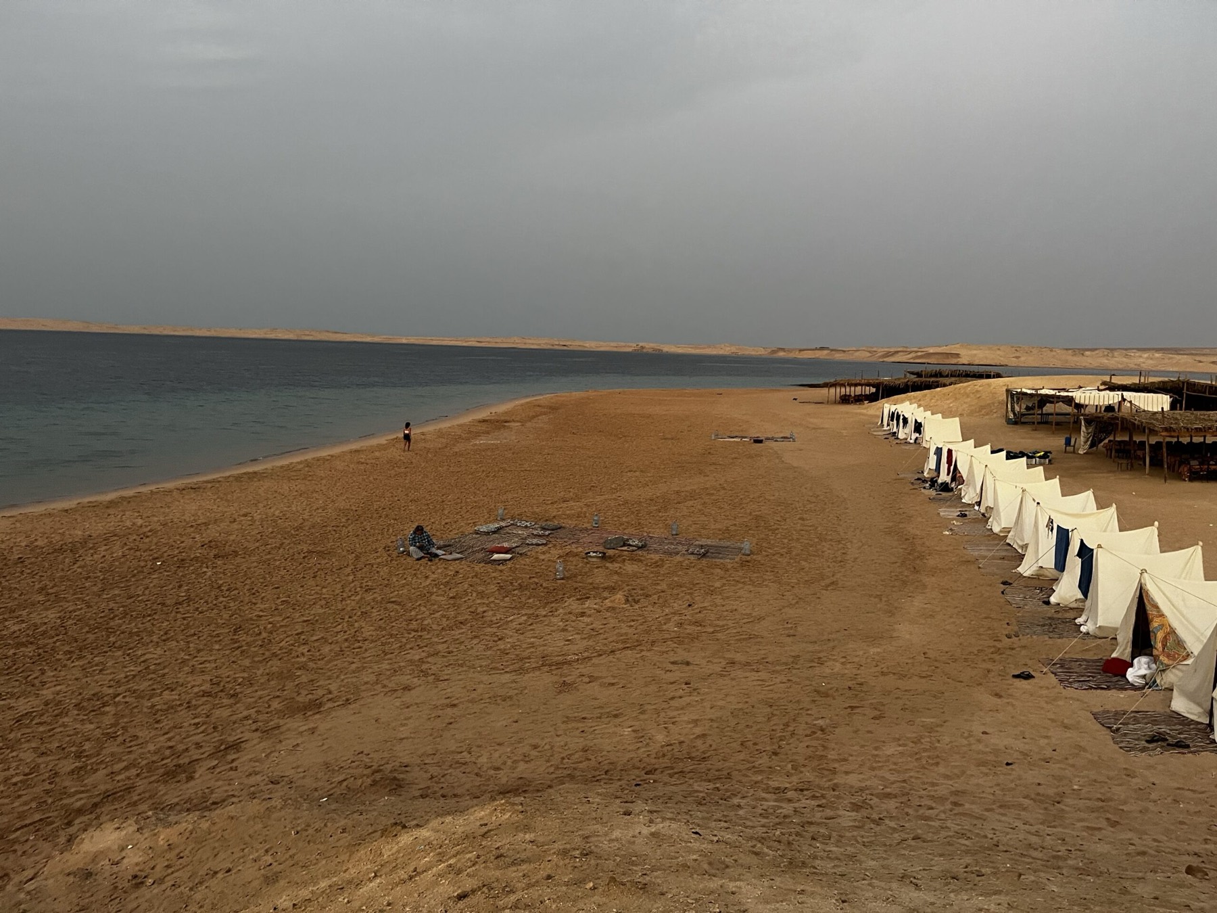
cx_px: 608
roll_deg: -2.2
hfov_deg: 67.3
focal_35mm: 26
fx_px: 914
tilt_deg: -8.6
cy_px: 456
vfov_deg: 53.1
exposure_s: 1/60
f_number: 1.6
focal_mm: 5.1
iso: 400
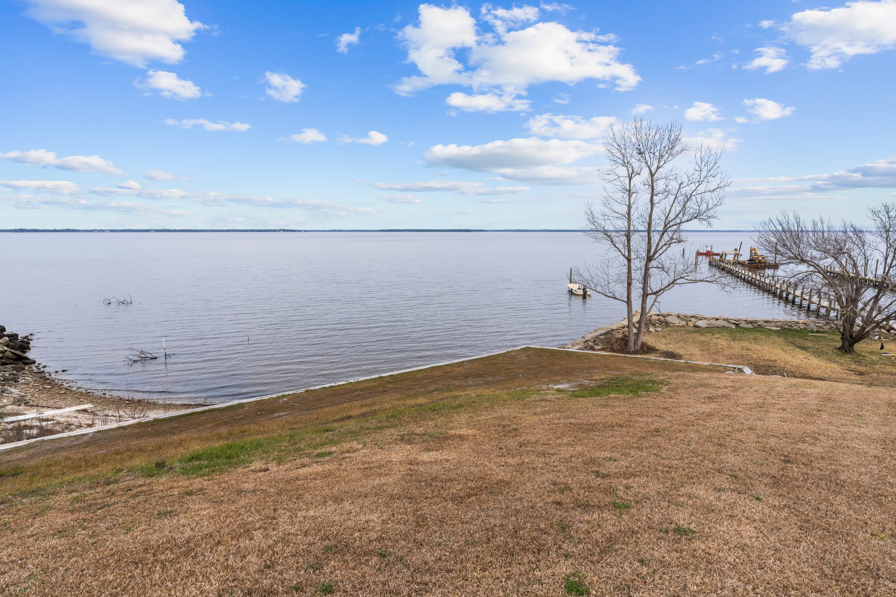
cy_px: 298
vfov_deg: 67.4
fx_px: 448
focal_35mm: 18
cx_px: 448
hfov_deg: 90.0
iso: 250
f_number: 7.1
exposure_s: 1/400
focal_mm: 18
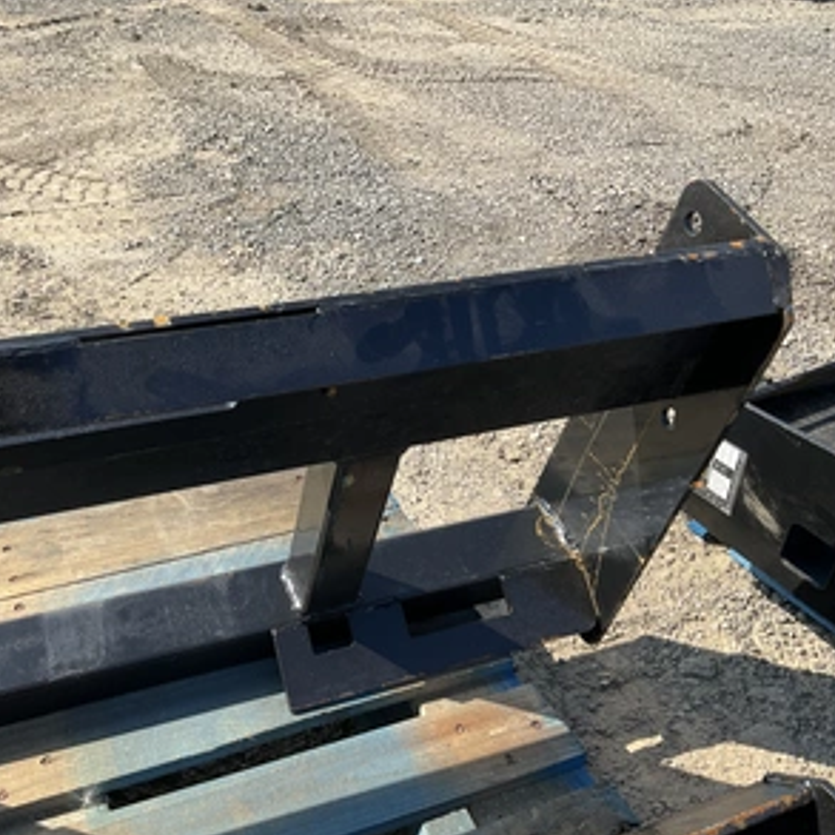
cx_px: 285
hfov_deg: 46.5
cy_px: 413
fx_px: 955
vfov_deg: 47.2
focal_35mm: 35
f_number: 1.8
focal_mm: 3
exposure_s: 1/997
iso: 25
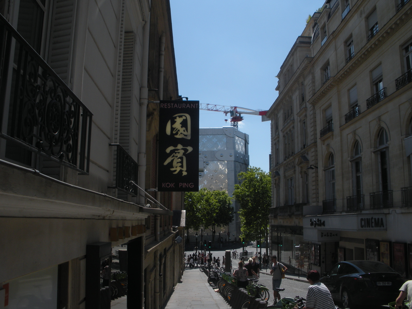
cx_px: 206
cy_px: 154
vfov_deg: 39.7
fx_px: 428
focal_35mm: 36
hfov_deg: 51.4
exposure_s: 1/425
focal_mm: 6.3
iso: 64
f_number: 5.6
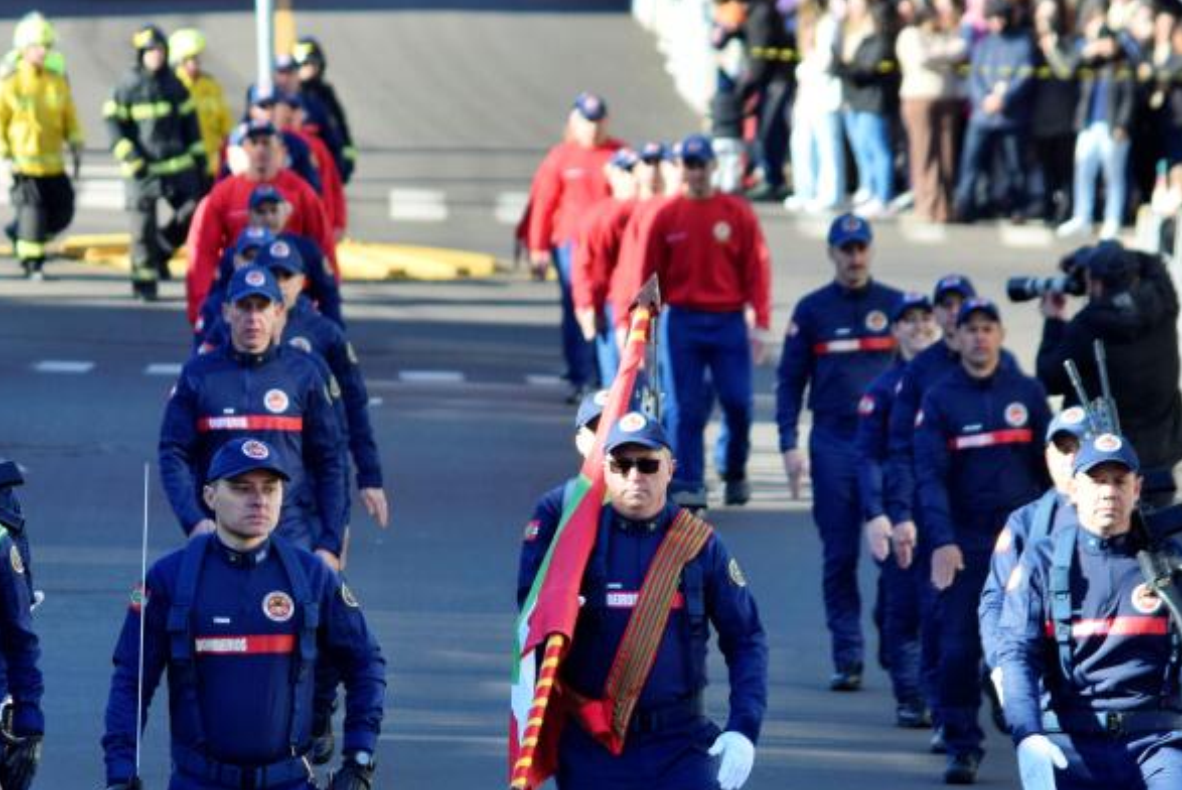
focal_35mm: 475
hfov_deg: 4.3
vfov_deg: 2.9
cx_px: 286
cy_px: 538
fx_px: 15604
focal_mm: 155
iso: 400
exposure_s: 1/1000
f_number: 5
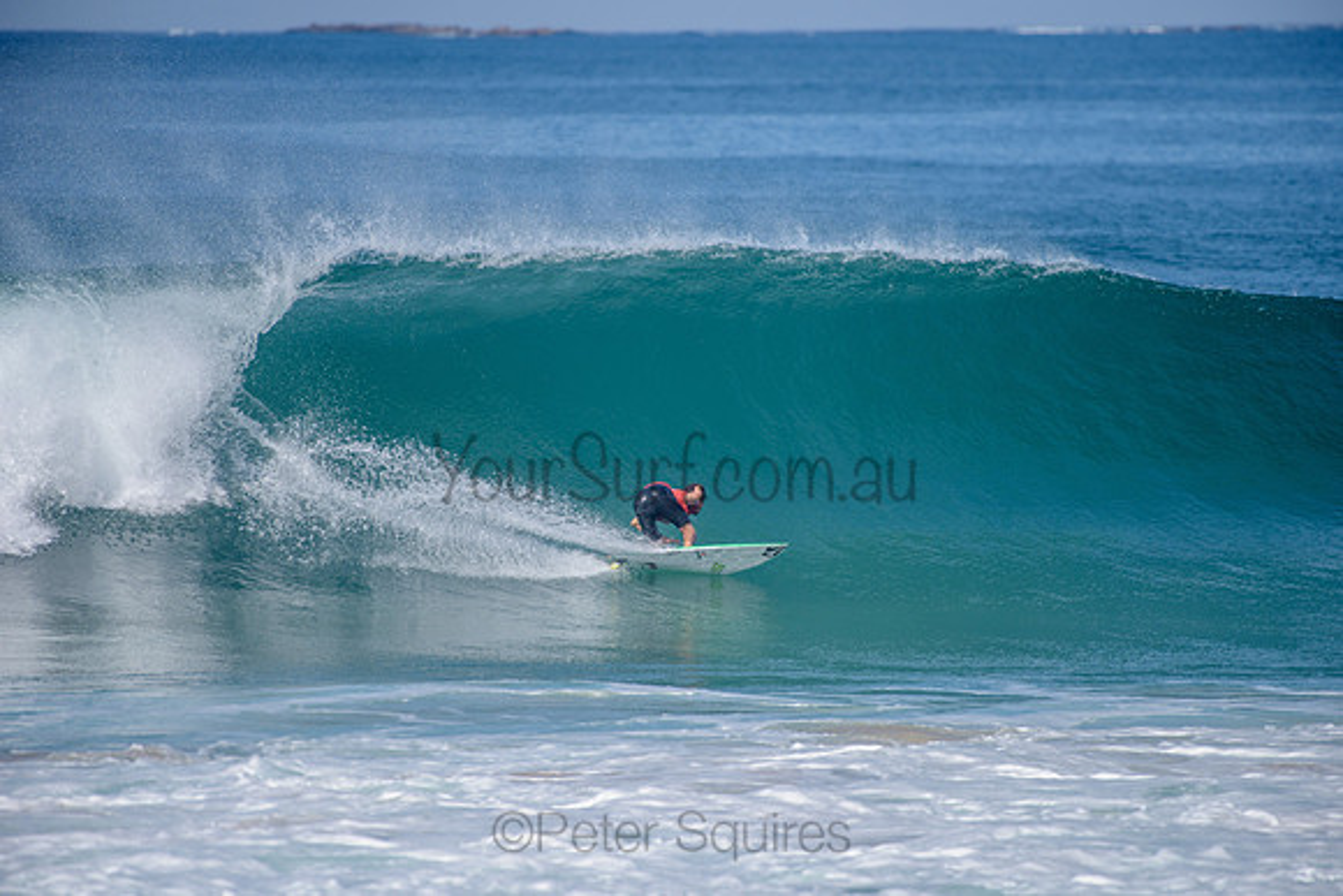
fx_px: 18656
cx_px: 672
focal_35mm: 500
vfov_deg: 2.8
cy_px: 448
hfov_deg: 4.1
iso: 160
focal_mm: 500
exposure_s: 1/2000
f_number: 5.6
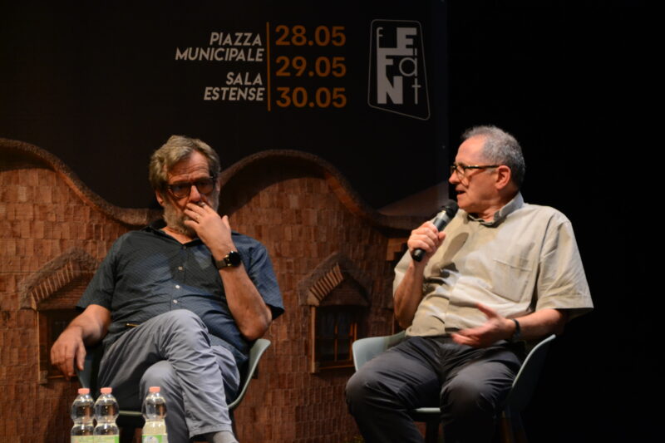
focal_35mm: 195
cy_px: 222
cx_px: 332
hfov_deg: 10.6
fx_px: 3601
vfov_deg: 7.0
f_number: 5.6
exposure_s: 1/20
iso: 1600
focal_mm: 130
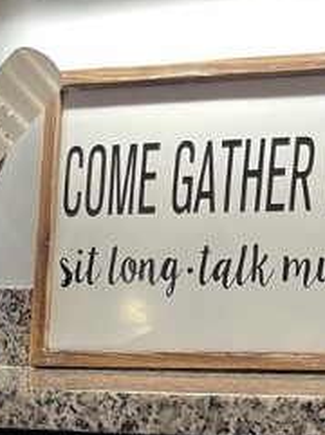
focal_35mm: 83
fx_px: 1042
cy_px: 680
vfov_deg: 19.9
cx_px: 146
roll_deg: -0.4
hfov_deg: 17.7
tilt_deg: -18.1
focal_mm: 4.2
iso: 250
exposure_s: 1/60
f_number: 1.6
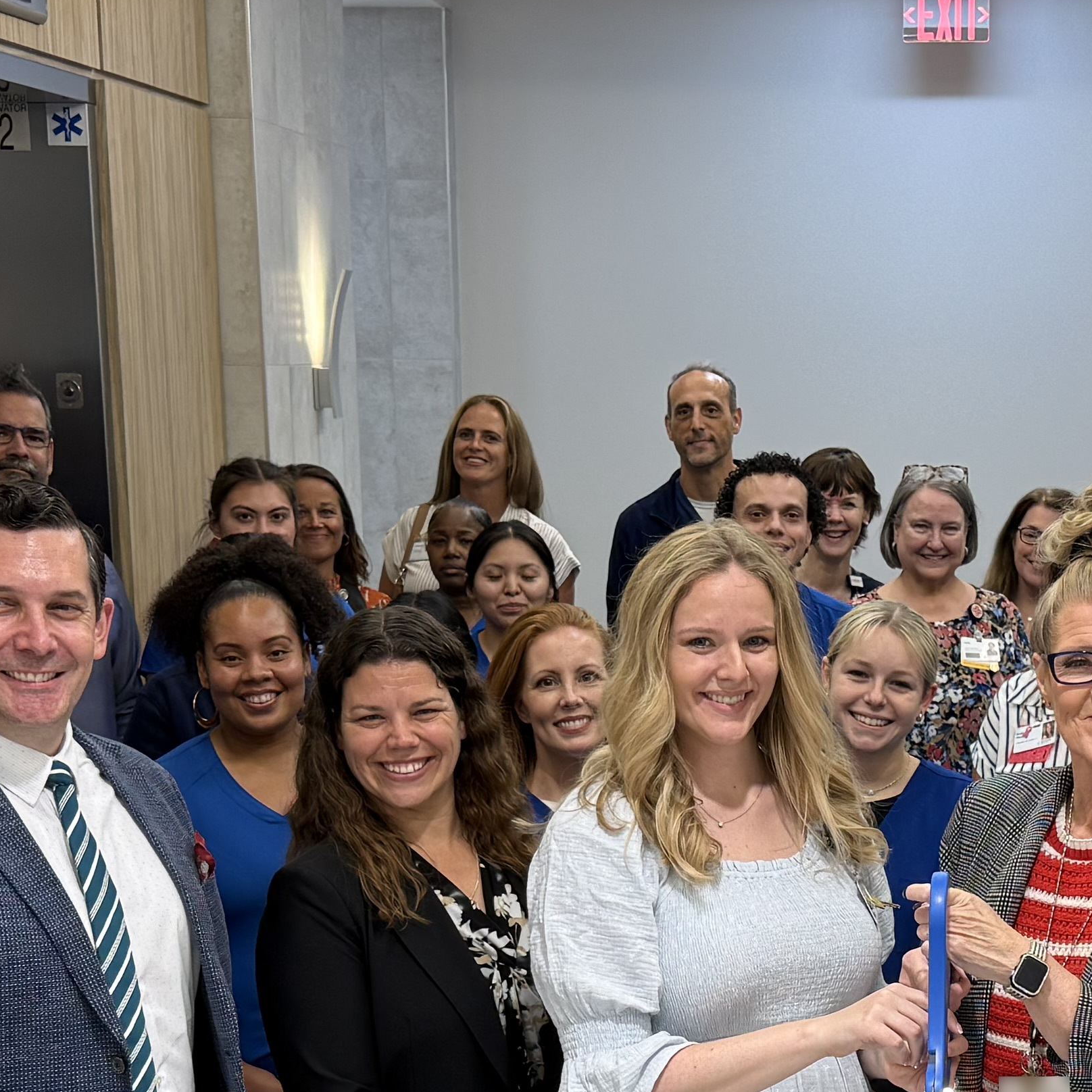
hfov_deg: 22.8
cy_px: 920
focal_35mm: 75
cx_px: 824
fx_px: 2677
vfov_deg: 22.6
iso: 125
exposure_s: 1/120
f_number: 1.78
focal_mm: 6.76
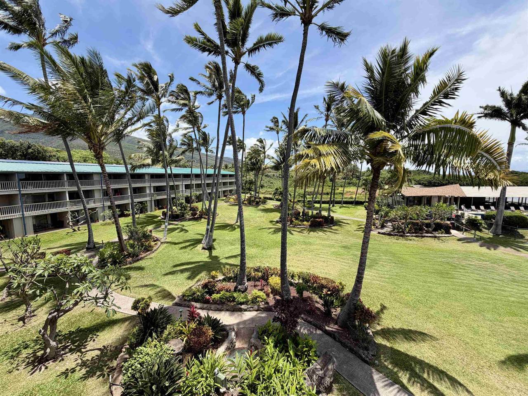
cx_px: 264
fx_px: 214
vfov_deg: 85.7
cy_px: 198
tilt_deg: -6.5
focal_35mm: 14
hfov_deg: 102.1
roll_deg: +0.3
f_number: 2.2
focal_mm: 2.22
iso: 25
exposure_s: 1/770
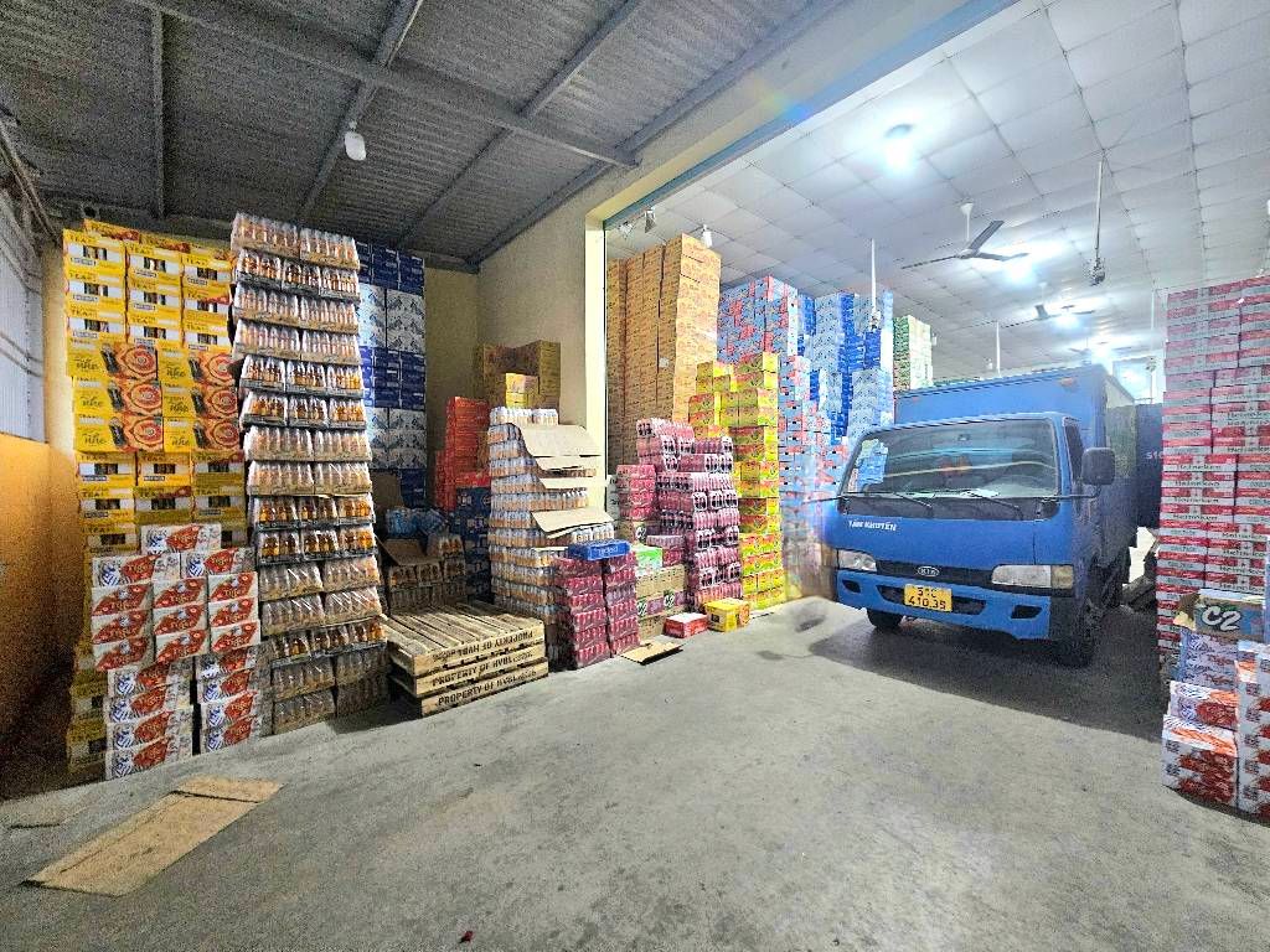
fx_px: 477
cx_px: 635
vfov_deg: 89.9
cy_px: 476
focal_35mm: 13
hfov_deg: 106.2
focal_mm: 2.2
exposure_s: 1/25
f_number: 2.2
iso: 640
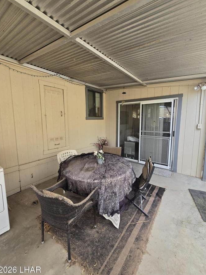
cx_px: 102
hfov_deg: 85.7
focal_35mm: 14
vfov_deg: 102.0
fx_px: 111
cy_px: 135
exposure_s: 1/172
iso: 50
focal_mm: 2.2
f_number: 2.2
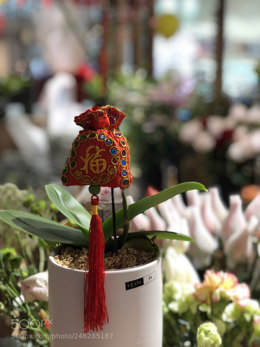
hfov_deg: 27.5
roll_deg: +1.9
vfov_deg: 36.2
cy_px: 177
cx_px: 130
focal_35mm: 53
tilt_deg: -10.0
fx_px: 531
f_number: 2.4
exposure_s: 1/50
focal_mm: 6
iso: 40
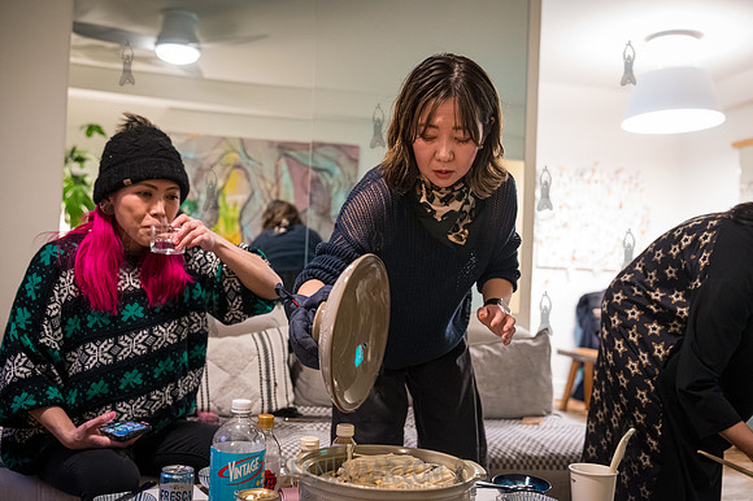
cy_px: 250
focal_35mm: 35
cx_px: 376
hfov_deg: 54.5
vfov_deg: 37.8
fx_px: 732
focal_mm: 35
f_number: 3.2
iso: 12800
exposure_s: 1/160
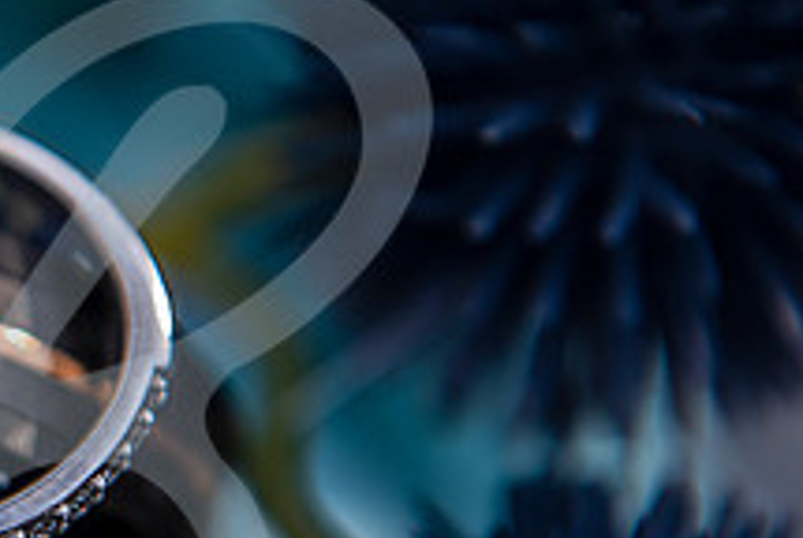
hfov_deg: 12.0
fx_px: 3730
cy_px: 435
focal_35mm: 167
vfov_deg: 8.2
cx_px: -161
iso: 100
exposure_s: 1/125
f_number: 5
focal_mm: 62
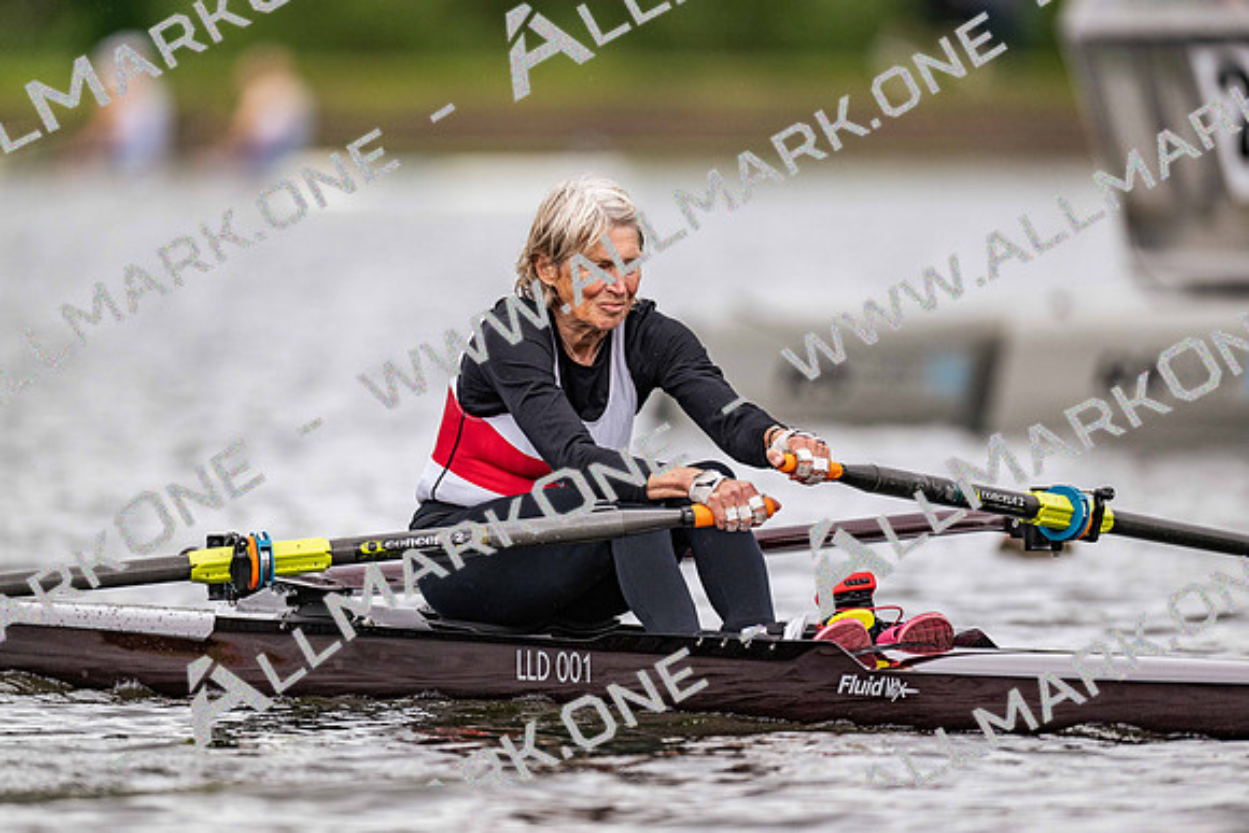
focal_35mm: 600
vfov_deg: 2.3
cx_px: 624
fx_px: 20821
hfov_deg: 3.4
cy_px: 416
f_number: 4
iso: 720
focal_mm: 600
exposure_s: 1/2500
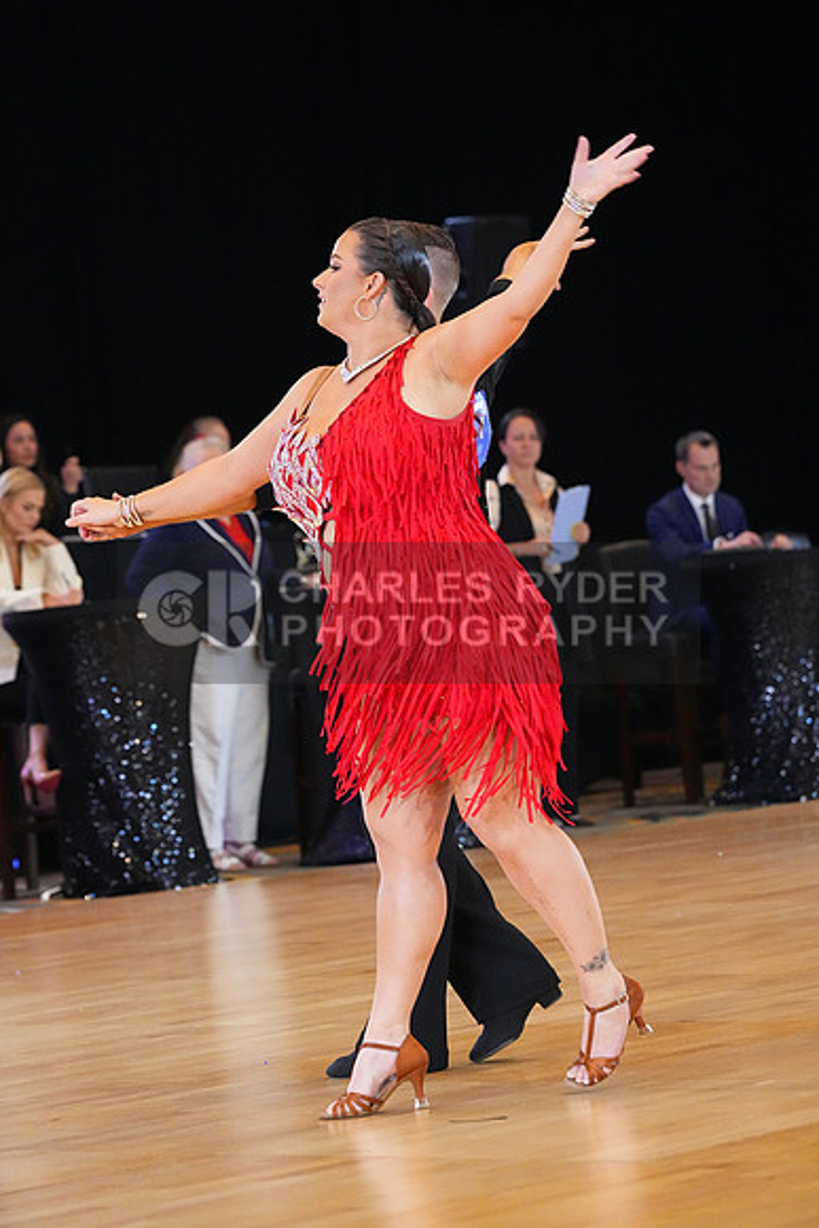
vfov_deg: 15.2
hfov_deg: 10.2
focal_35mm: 135
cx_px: 410
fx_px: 4604
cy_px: 614
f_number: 5
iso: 12800
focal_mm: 135
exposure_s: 1/400
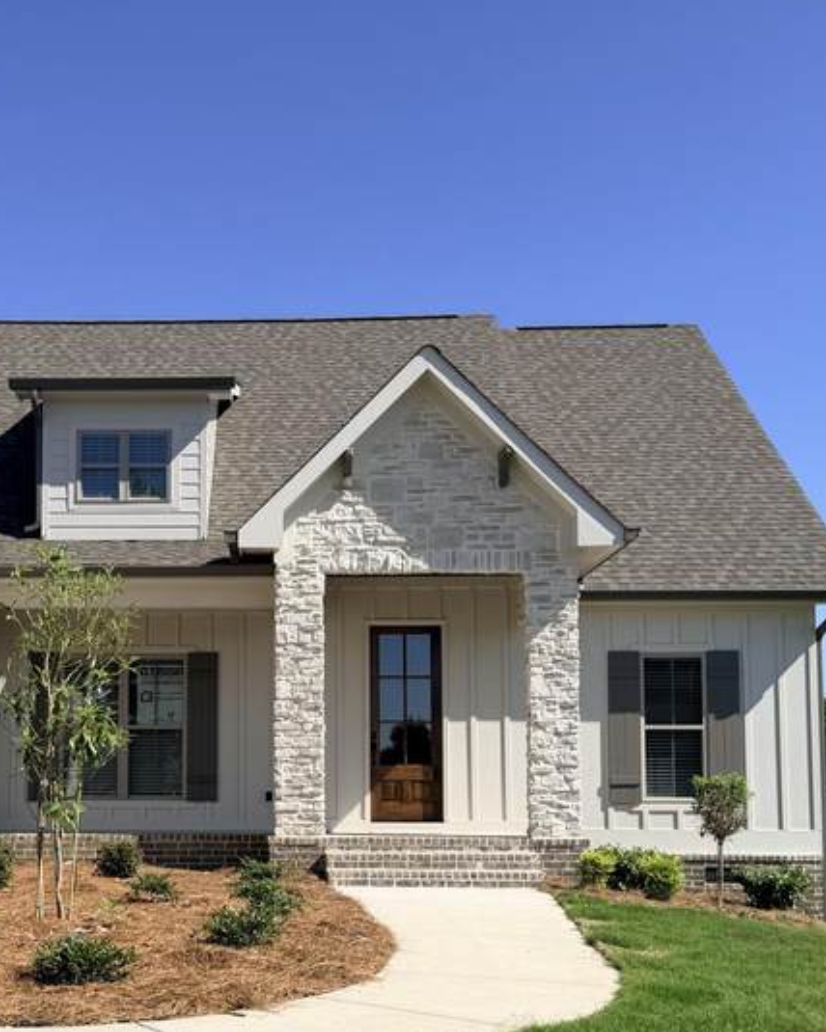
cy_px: 691
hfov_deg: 35.1
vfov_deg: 43.2
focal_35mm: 42
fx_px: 1283
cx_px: 237
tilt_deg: +3.3
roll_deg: +2.8
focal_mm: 6.76
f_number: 1.78
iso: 80
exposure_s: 1/5319
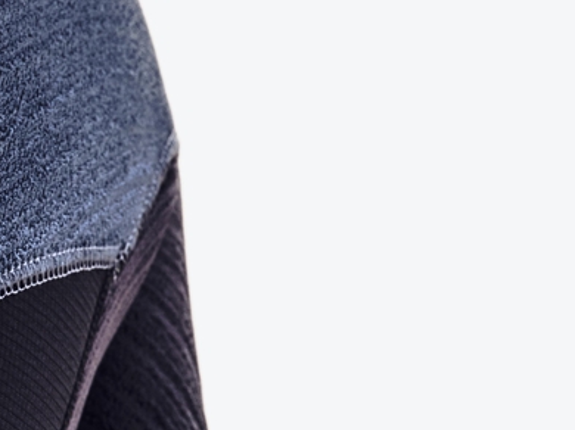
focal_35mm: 512
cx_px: -948
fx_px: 8500
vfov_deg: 2.9
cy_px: 264
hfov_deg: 3.8
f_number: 11
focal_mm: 120
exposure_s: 1/125
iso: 100
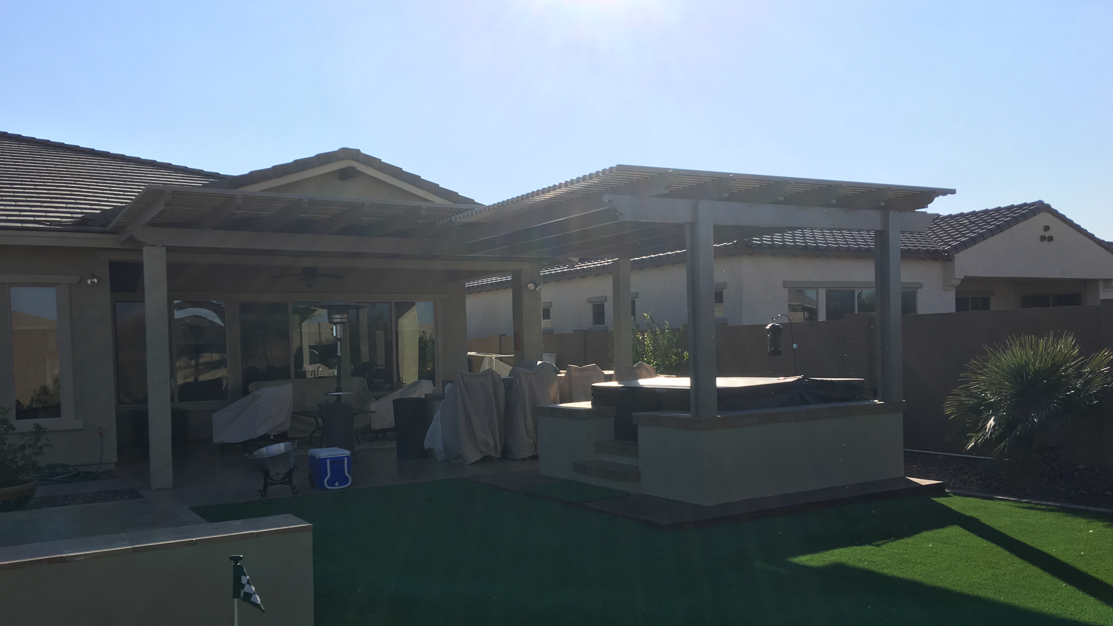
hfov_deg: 61.0
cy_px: 392
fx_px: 944
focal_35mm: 32
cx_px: 563
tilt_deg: -1.4
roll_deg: +1.5
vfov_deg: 36.5
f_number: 2.2
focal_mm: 4.15
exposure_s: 1/1603
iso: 25
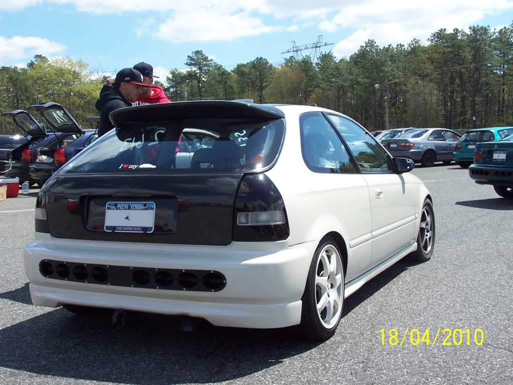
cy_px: 192
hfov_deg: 37.5
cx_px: 256
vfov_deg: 28.6
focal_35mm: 51
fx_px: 756
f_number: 4
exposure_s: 1/500
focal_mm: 8.5
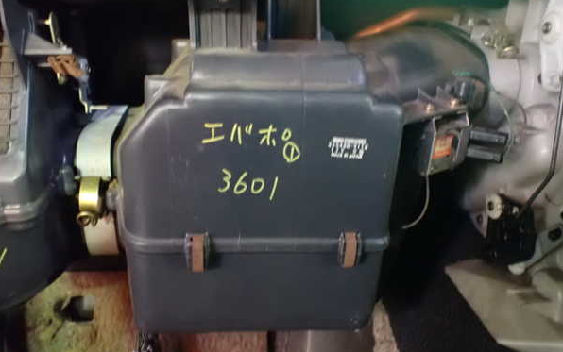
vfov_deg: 39.5
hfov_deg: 59.6
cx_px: 281
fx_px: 491
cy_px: 176
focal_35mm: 32
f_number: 2.3
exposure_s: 1/25
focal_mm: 5.4
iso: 1600
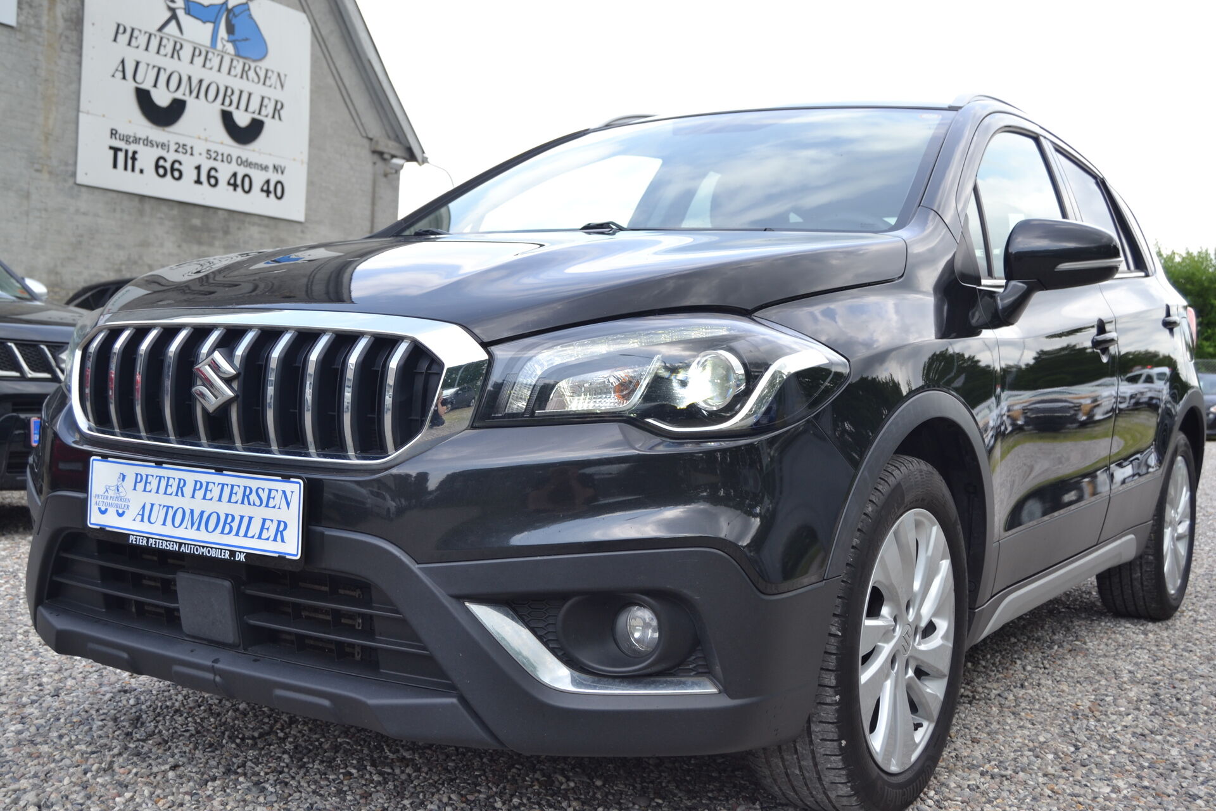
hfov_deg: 49.6
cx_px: 608
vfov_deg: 34.2
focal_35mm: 39
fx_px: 1317
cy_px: 406
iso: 100
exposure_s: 1/160
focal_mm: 26
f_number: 6.3
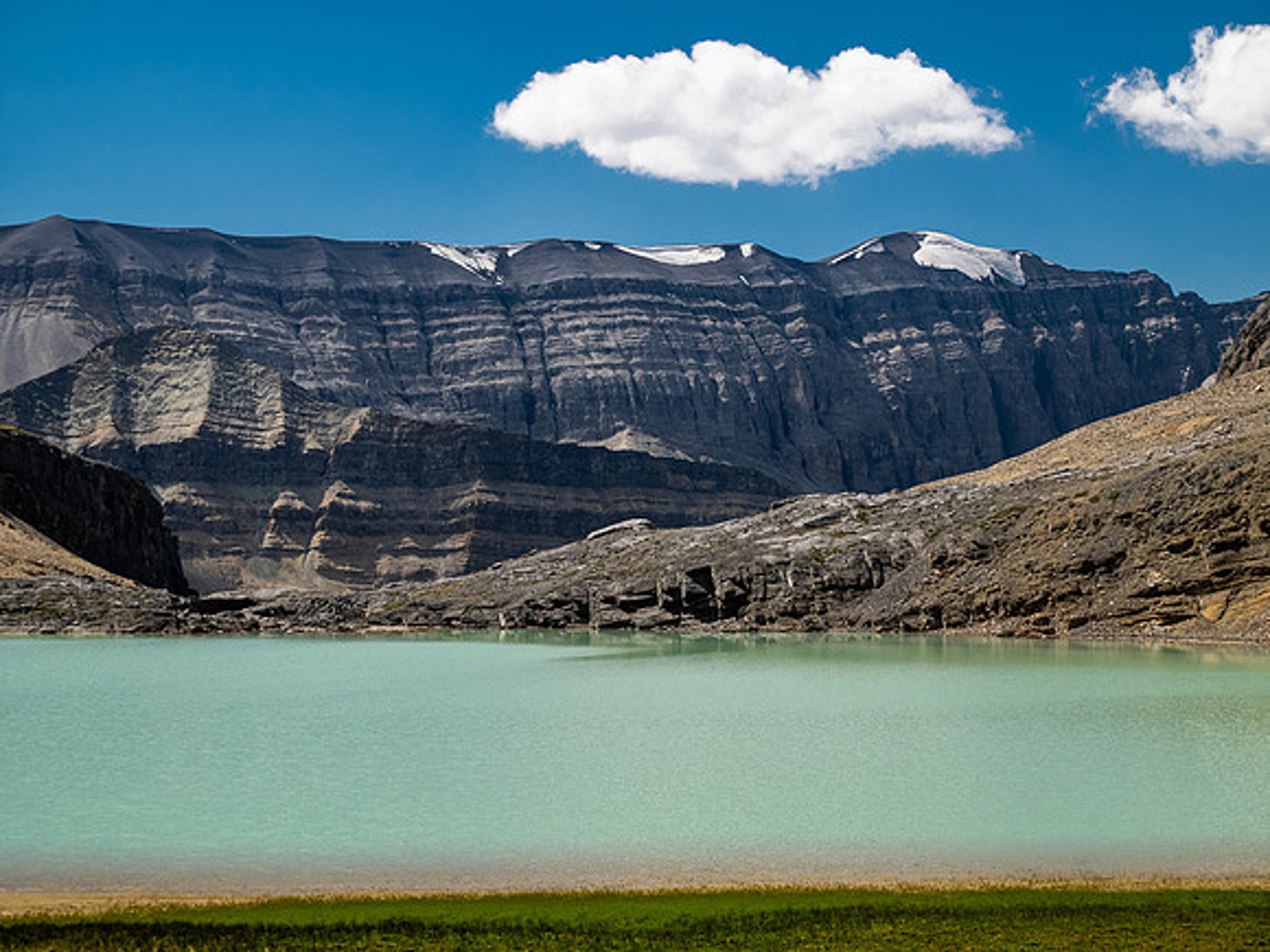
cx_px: 635
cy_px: 476
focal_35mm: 64
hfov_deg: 30.3
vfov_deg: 22.9
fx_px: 2348
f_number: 8
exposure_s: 1/250
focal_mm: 32
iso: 200
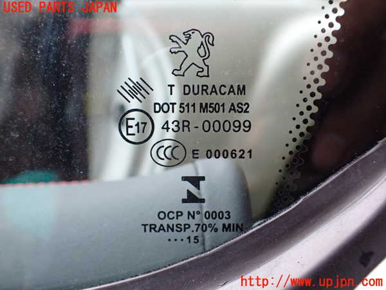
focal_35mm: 30
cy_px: 145
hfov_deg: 60.0
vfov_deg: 46.8
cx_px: 193
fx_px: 335
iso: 500
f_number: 2.3
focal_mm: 5.4
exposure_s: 1/125
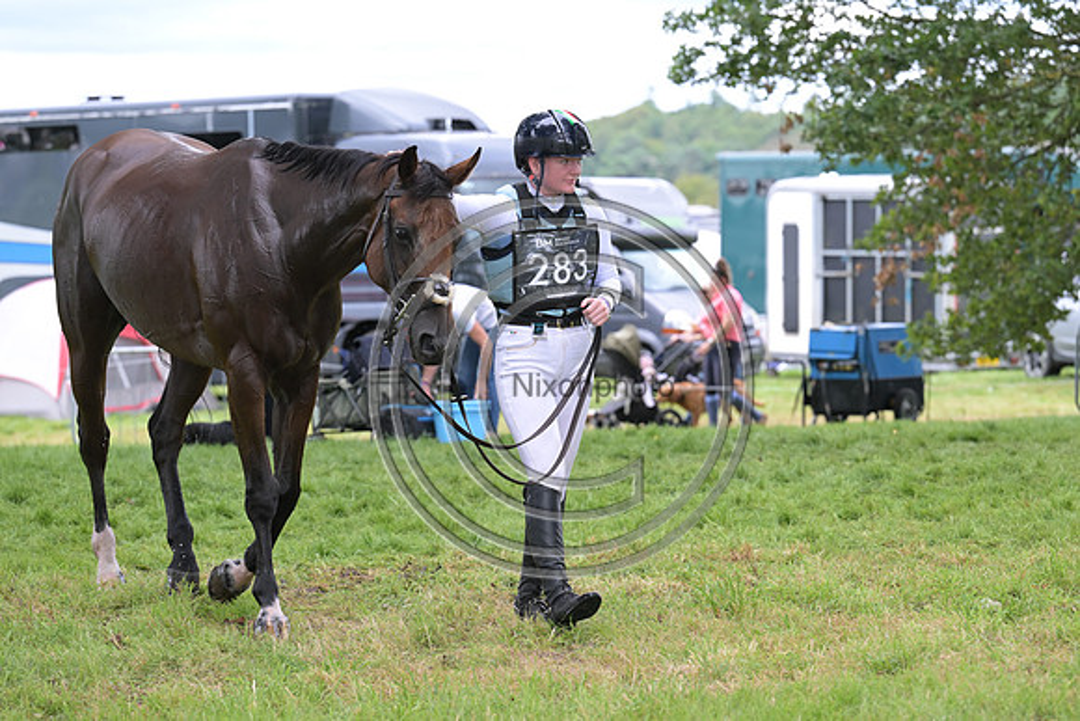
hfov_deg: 12.8
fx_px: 4801
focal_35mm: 160
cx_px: 540
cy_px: 360
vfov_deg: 8.6
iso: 2200
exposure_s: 1/1250
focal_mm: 160
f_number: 5.6
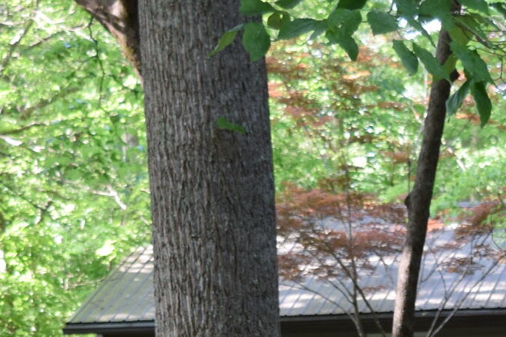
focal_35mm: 190
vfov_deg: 7.1
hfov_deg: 10.8
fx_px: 2672
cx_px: 452
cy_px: 507
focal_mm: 29
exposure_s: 1/80
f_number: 4.5
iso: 400
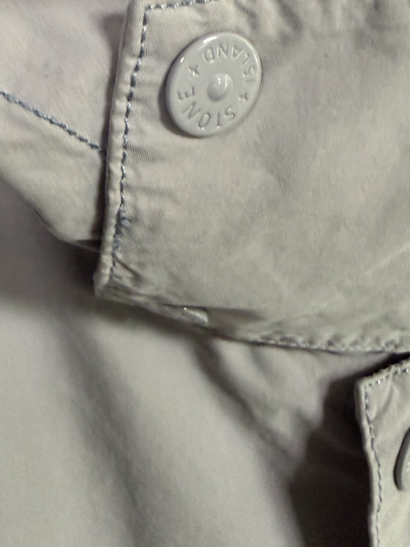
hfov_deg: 35.0
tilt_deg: +0.5
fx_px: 648
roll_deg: +4.6
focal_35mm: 41
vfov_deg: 43.6
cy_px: 108
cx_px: 246
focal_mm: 2.22
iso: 640
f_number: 2.2
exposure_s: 1/60
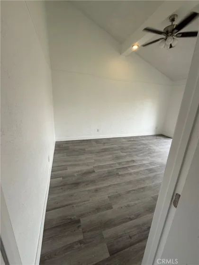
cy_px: 132
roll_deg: -3.0
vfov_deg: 102.1
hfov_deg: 85.7
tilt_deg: -13.2
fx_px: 107
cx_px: 100
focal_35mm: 14
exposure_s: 1/99
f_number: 2.2
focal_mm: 2.22
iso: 50
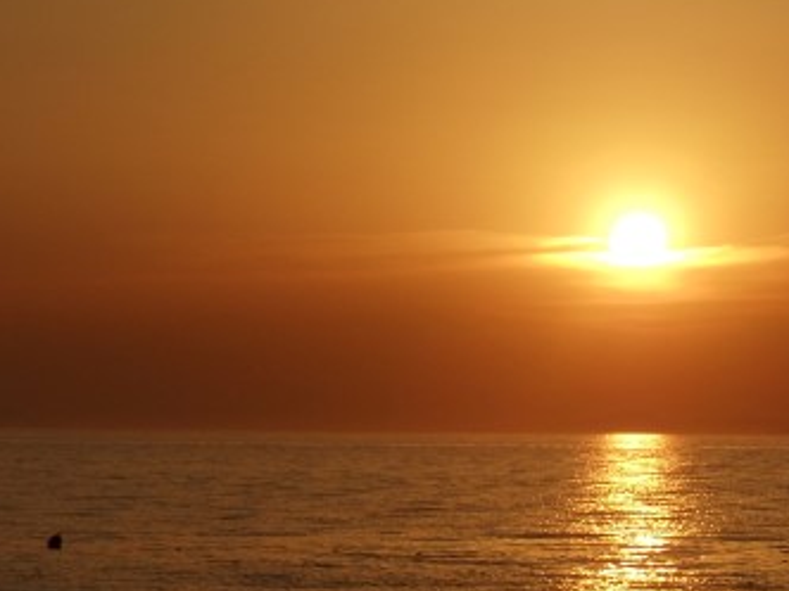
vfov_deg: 5.5
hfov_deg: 7.3
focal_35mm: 270
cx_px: 608
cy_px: 460
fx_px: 6154
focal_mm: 19.11
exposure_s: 1/500
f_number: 10
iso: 80
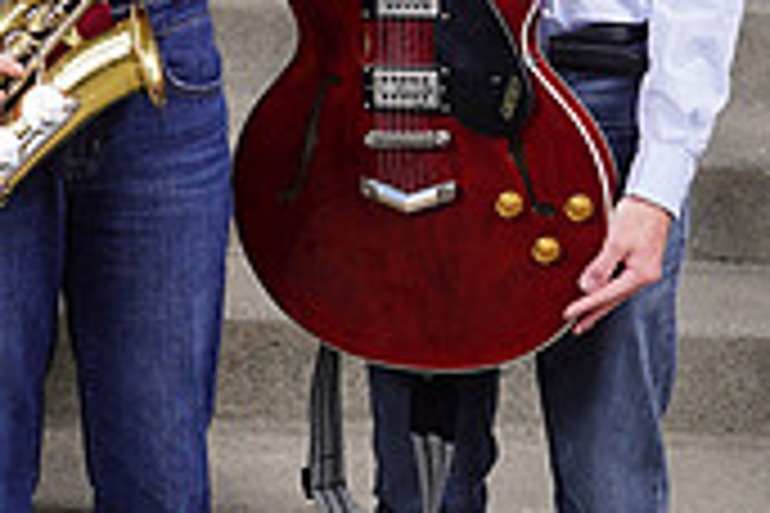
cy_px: -317
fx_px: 3914
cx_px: -320
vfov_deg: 7.3
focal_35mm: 183
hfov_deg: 10.9
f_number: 7.1
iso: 100
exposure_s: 1/200
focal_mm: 54
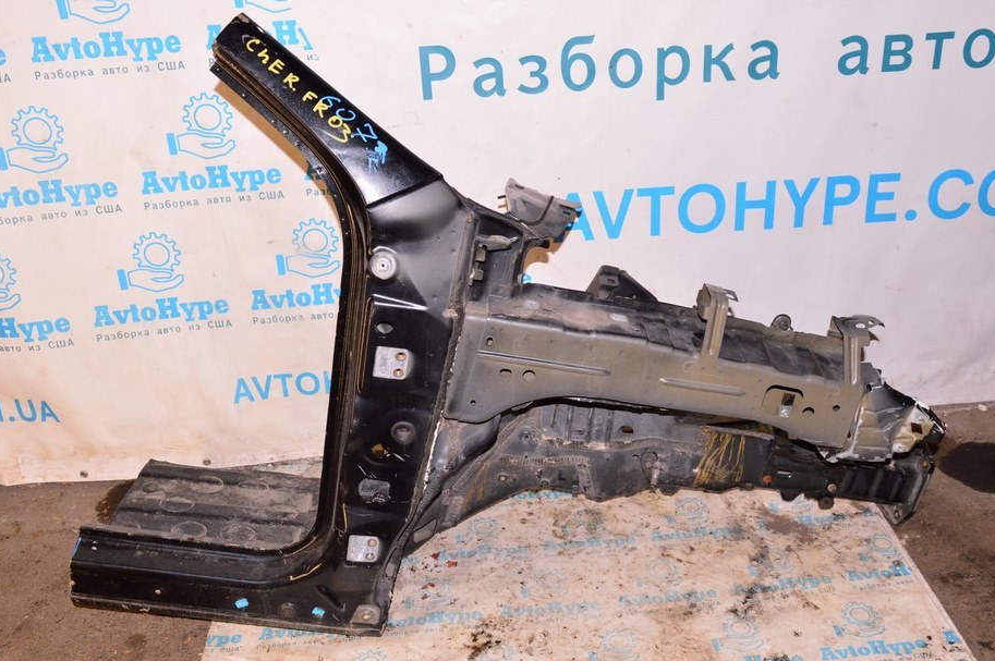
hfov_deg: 51.9
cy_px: 353
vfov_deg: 35.9
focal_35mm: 37
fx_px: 1022
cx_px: 519
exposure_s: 1/200
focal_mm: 22
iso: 1600
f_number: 8
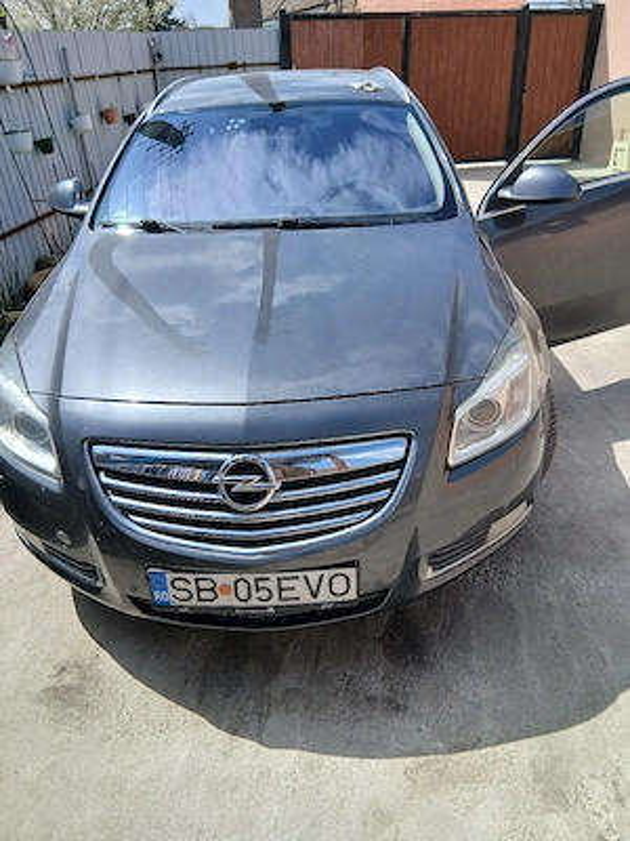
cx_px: 315
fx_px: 631
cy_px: 420
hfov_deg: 53.1
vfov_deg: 67.3
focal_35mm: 26
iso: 20
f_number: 1.8
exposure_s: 1/417
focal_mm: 3.98
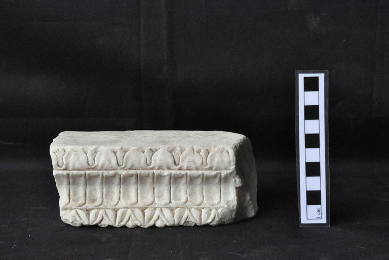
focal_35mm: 78
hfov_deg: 26.0
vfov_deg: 17.5
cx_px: 189
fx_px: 843
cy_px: 131
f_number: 13
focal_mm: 50
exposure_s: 1/200
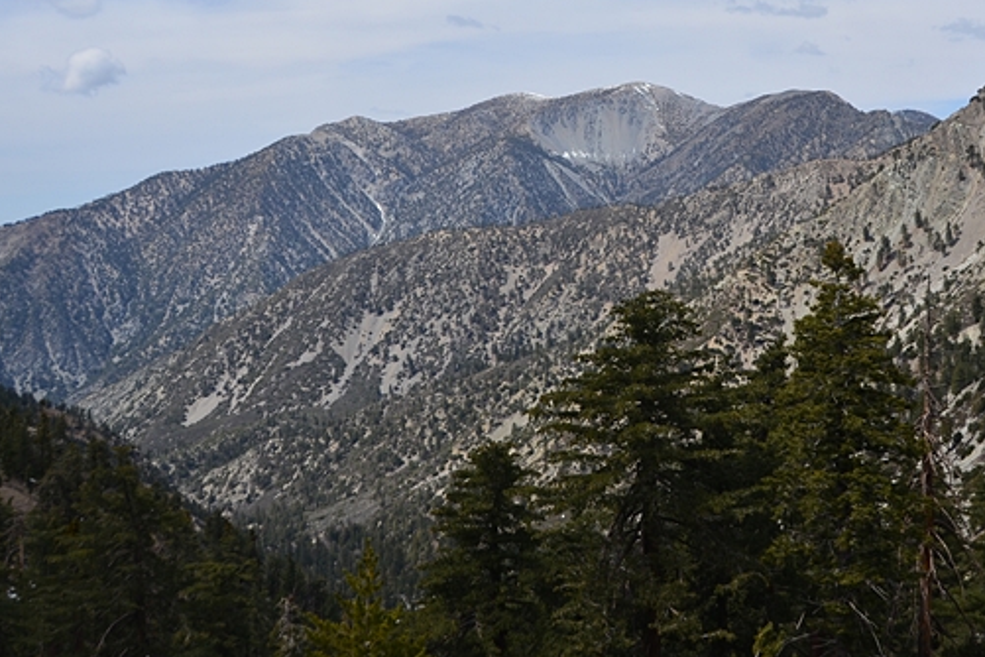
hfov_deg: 44.8
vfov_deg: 30.6
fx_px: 1176
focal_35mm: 43
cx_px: 653
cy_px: 157
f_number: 3.5
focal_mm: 18
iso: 160
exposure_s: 1/2500
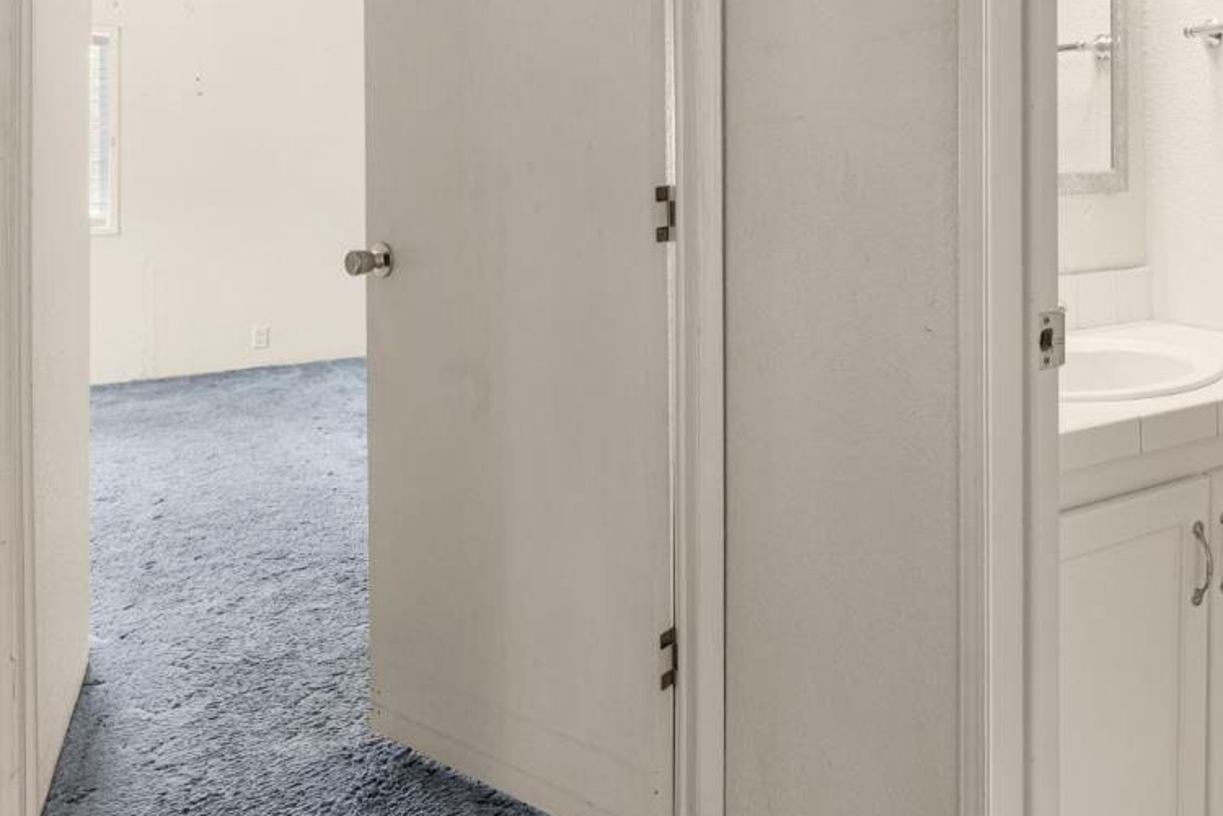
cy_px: 168
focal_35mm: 28
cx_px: 934
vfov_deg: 44.3
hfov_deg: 61.4
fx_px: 951
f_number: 10
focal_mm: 14
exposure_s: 1/1.25
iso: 200
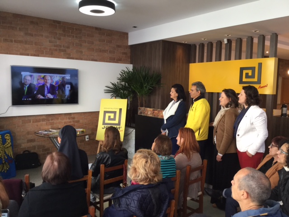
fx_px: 259
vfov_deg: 45.4
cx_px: 144
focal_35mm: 31
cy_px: 108
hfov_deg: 58.4
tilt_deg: -9.5
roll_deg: -3.0
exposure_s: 1/30
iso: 50
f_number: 2.4
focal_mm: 3.3
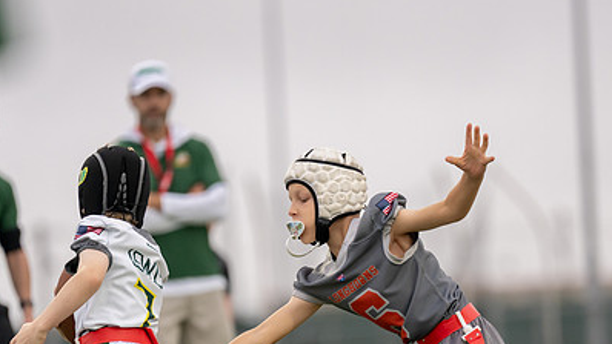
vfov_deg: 3.7
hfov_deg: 6.6
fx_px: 5307
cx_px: 357
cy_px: 301
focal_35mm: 327
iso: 640
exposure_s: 1/1000
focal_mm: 200
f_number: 2.8
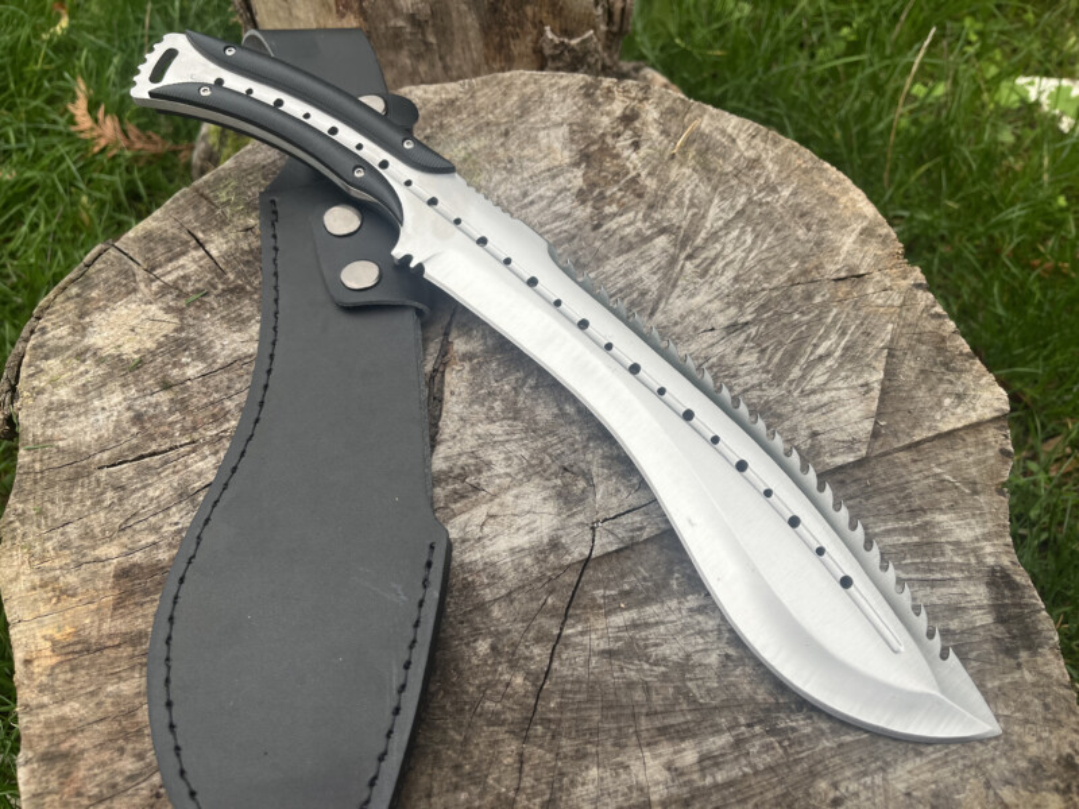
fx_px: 810
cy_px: 404
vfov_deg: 53.1
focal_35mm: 26
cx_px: 540
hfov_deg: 67.3
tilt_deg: -53.6
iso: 40
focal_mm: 5.1
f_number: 1.6
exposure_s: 1/211
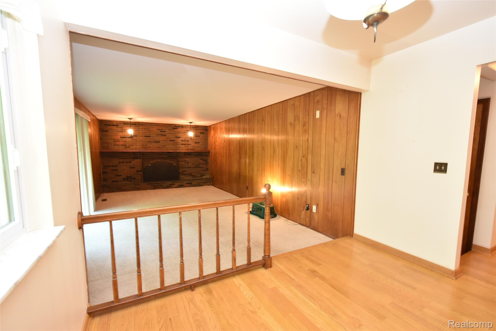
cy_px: 166
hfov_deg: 100.4
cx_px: 248
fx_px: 207
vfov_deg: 77.4
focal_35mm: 15
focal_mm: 10
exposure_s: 1/6
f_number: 4.5
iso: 250
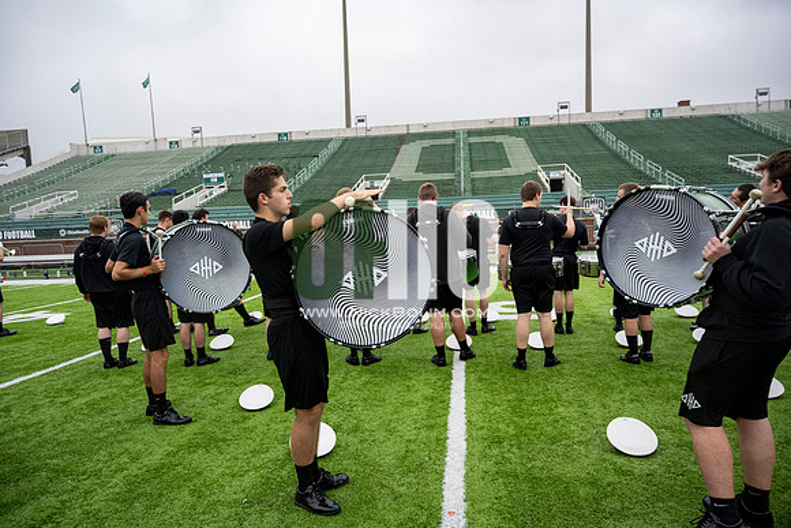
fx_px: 538
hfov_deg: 72.6
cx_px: 396
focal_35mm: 24
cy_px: 264
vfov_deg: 52.2
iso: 320
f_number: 4
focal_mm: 24.5
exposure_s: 1/200
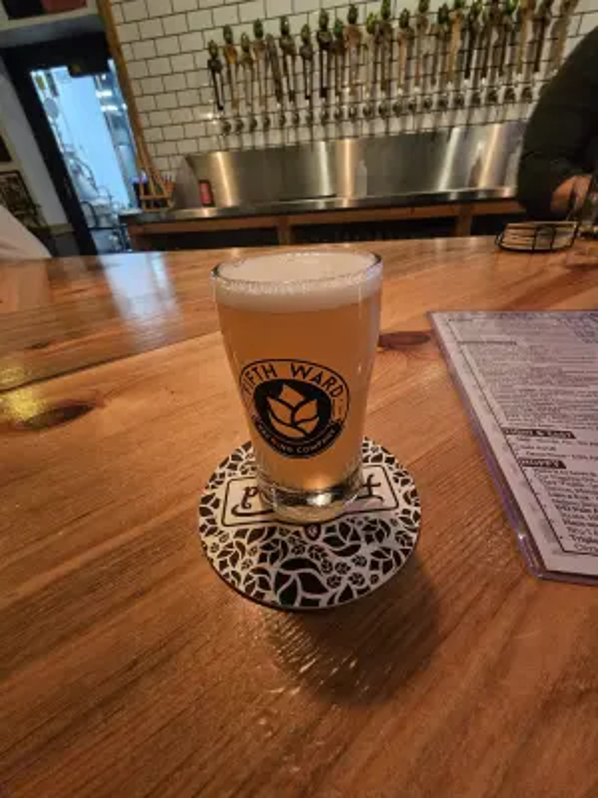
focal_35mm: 13
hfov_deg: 89.9
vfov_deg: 106.2
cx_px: 299
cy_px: 399
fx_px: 299
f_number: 2.2
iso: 640
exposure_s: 1/24
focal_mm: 2.2
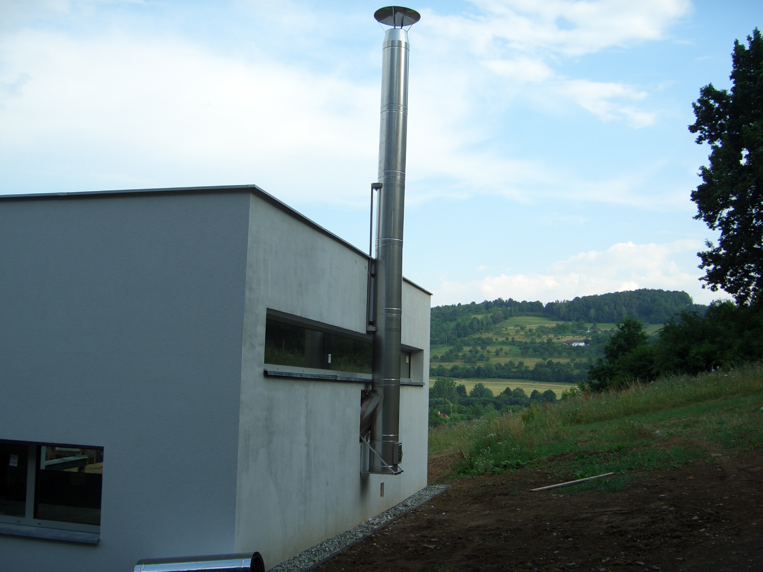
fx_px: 860
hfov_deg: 47.9
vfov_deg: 36.8
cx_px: 382
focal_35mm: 39
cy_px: 286
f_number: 2.8
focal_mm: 8
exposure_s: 1/640
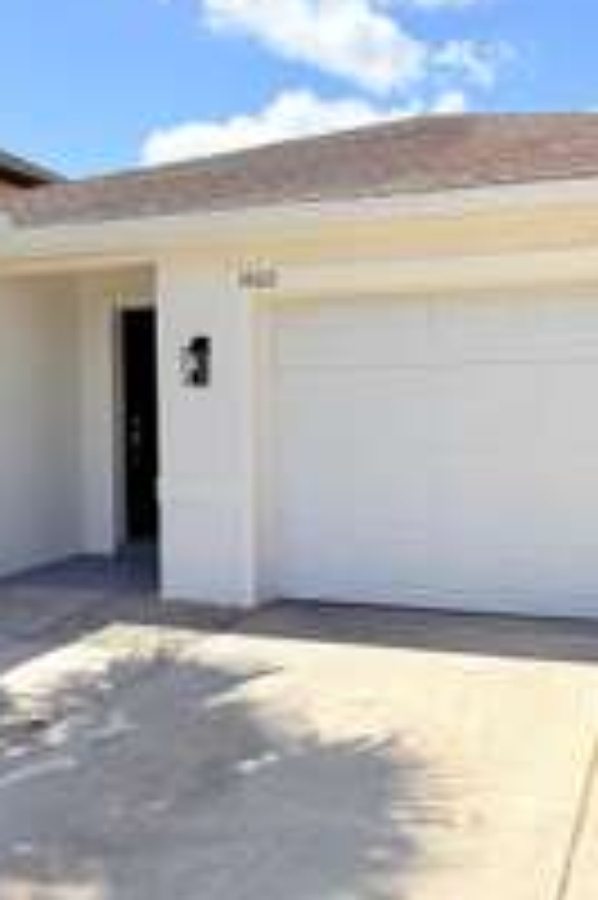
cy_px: 418
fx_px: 874
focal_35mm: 35
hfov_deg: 37.4
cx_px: 391
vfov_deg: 54.4
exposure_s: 1/2841
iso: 50
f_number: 2.2
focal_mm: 2.22
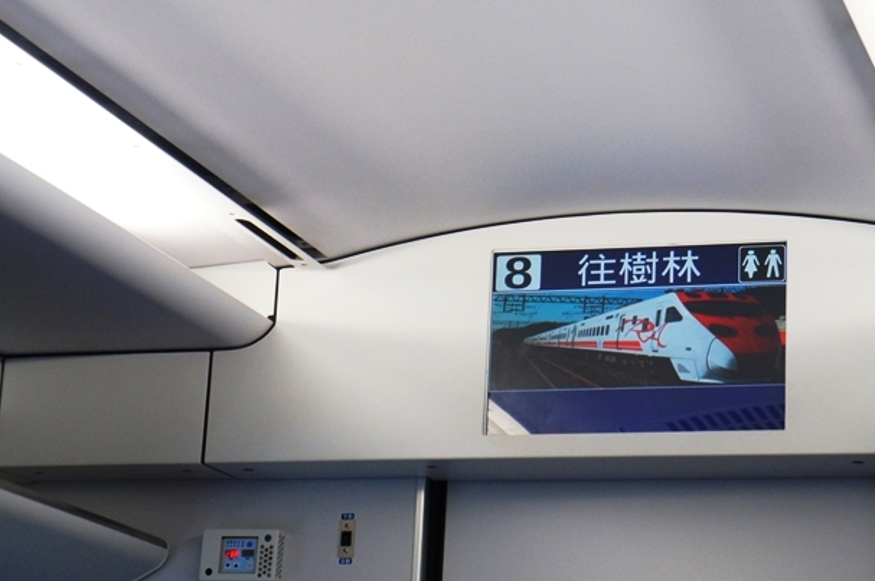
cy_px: 233
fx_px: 2637
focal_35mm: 109
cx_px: 559
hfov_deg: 18.8
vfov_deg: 12.6
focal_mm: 55
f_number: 5.6
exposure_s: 1/125
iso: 1600
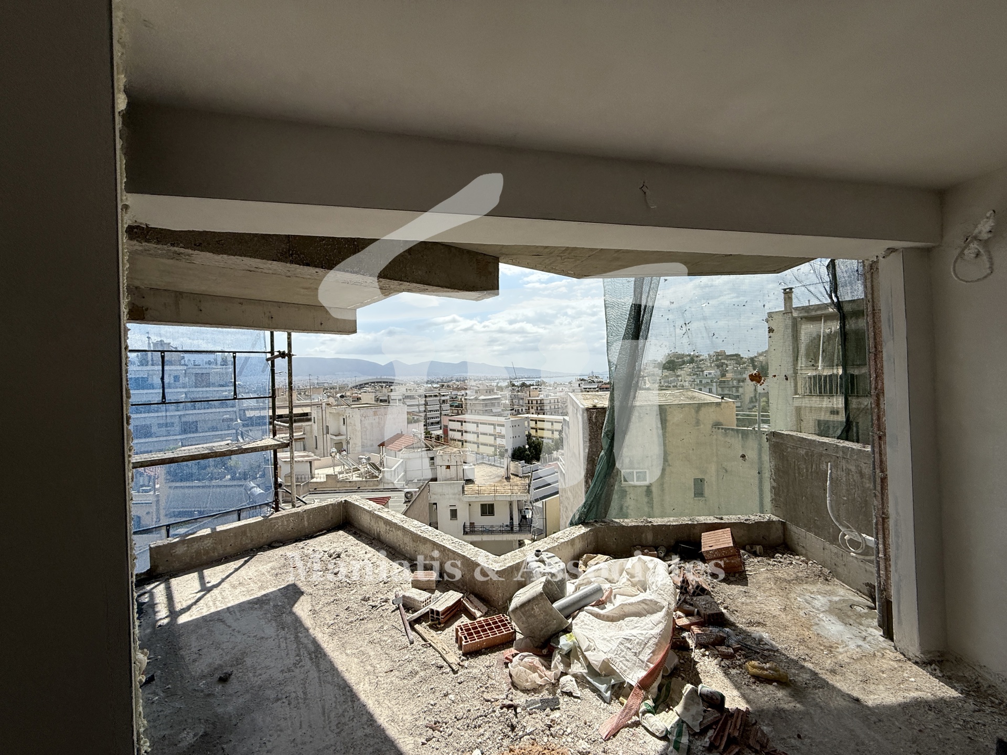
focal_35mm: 14
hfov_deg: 102.1
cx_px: 504
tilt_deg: +0.9
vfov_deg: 85.7
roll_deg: +3.9
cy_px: 378
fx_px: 407
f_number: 2.2
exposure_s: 1/3663
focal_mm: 2.22
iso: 50
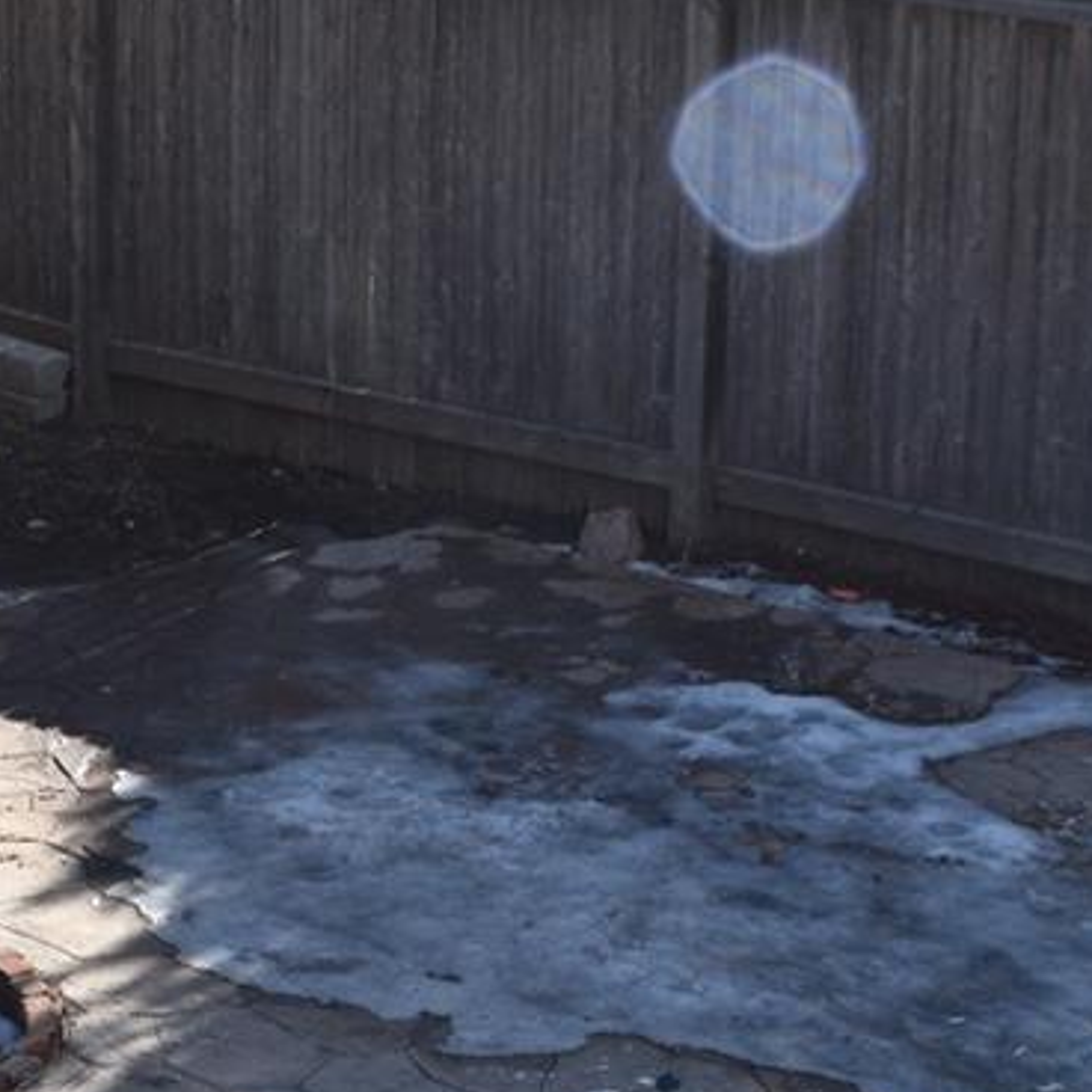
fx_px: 4747
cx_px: 323
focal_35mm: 133
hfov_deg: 13.1
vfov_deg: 13.1
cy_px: 861
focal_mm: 24
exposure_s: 1/250
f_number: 8
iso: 200
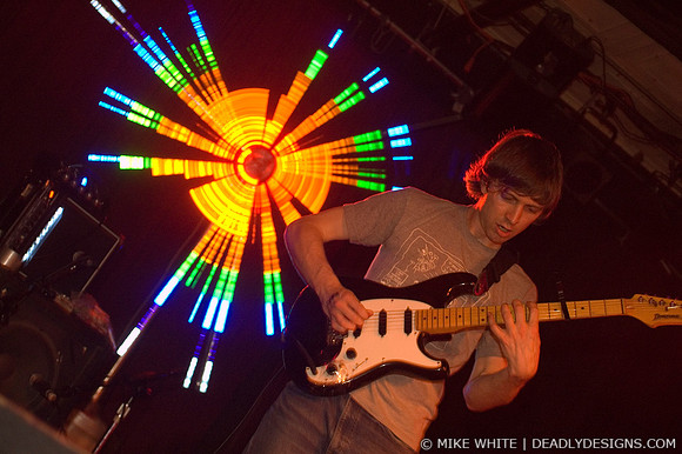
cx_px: 341
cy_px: 227
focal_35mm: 60
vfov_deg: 22.6
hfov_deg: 33.4
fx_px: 1136
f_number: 2.8
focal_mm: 40
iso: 1600
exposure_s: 1/10
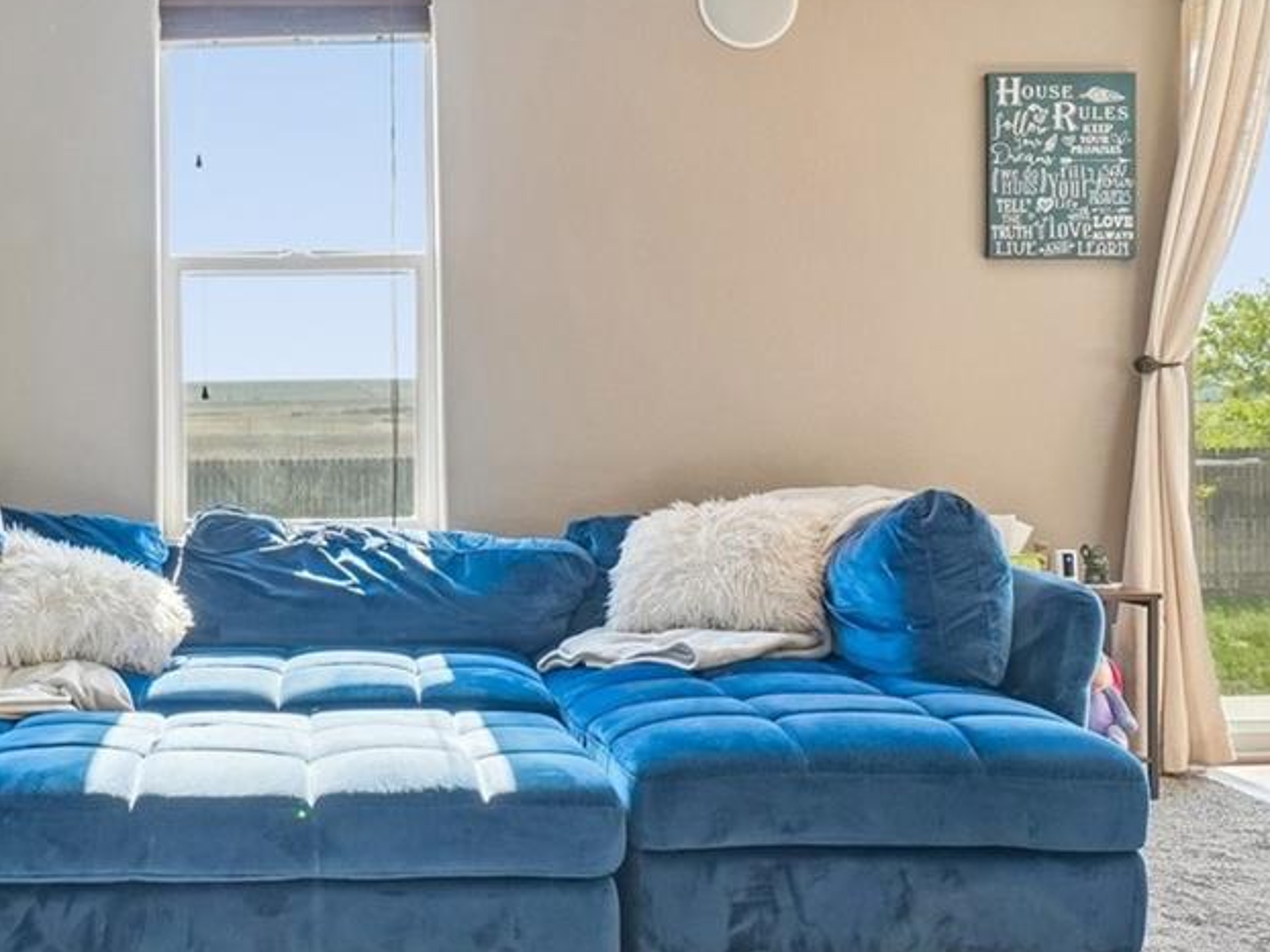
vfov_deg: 30.1
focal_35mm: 48
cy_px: 443
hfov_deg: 38.5
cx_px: 325
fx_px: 1769
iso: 400
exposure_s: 1/40
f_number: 8
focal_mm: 13
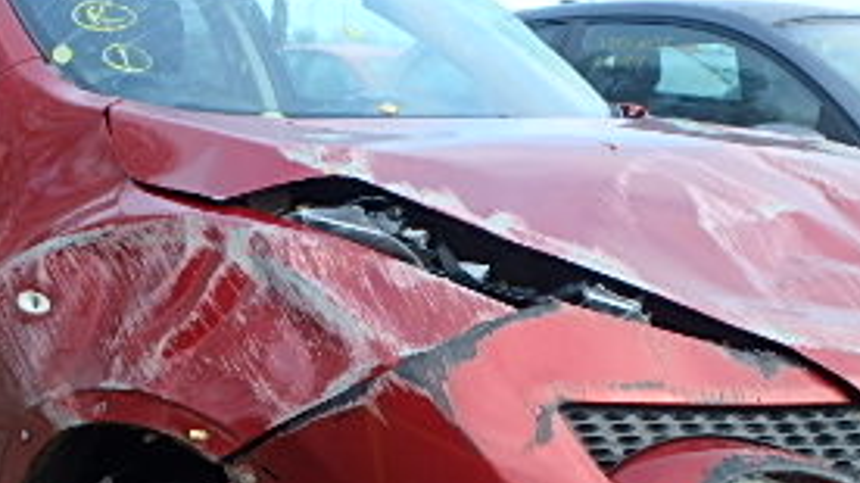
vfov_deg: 22.0
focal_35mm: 53
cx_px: 374
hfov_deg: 39.1
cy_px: 455
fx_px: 1208
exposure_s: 1/200
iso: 125
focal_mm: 3.7
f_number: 3.5
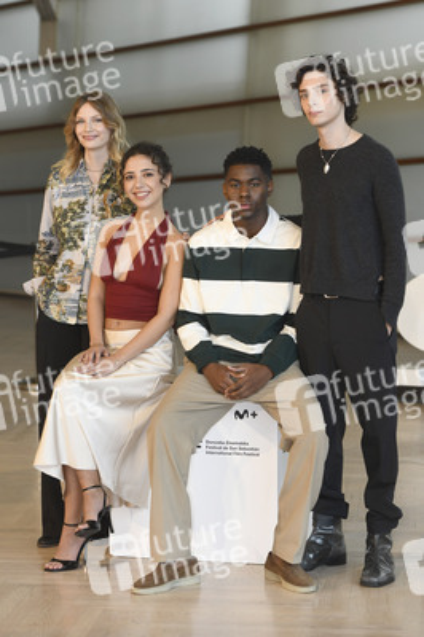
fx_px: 1681
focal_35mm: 95
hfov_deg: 14.4
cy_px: 318
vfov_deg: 21.5
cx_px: 212
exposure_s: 1/320
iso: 800
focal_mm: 95
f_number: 4
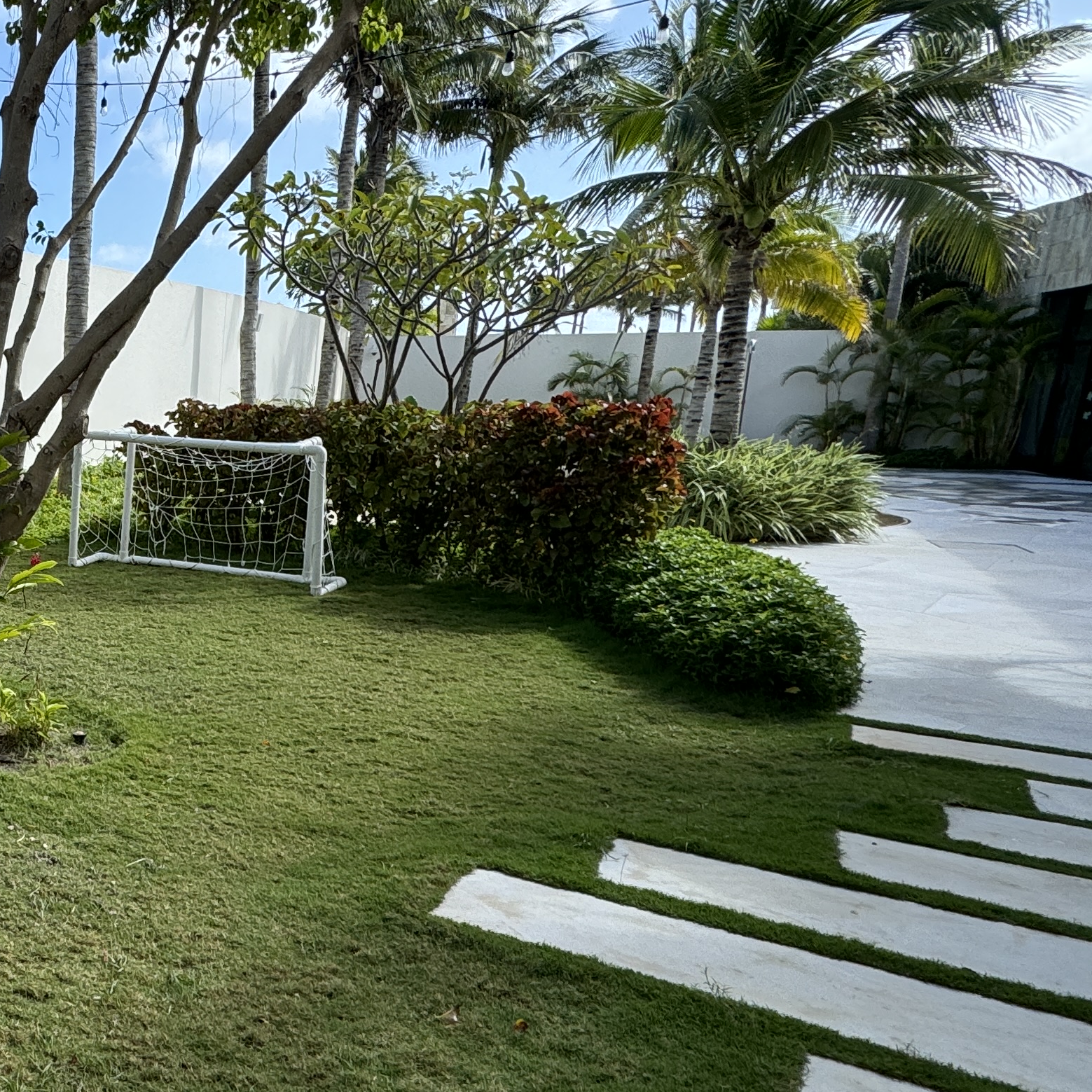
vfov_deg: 50.9
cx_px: -145
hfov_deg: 40.0
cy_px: 629
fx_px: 1142
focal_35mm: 32
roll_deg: -0.6
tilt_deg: -12.7
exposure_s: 1/840
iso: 40
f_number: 2.2
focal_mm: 2.22
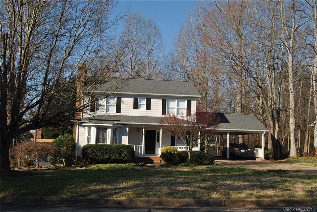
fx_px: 304
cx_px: 158
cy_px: 106
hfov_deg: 55.1
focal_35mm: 34
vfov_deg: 38.4
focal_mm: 23
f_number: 8
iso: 100
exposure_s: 1/250
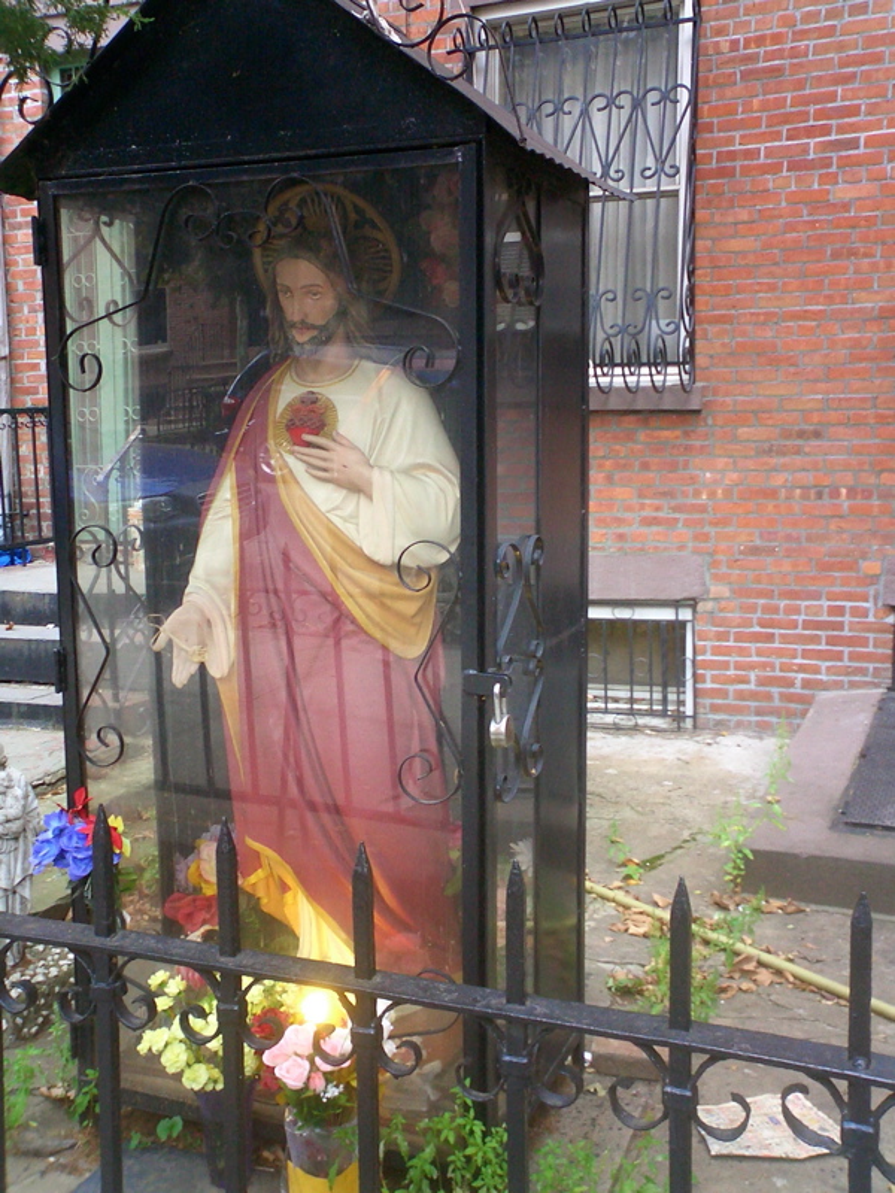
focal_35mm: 37
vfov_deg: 50.1
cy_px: 596
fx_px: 1276
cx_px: 448
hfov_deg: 38.7
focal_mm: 5.6
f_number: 3.5
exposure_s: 1/50
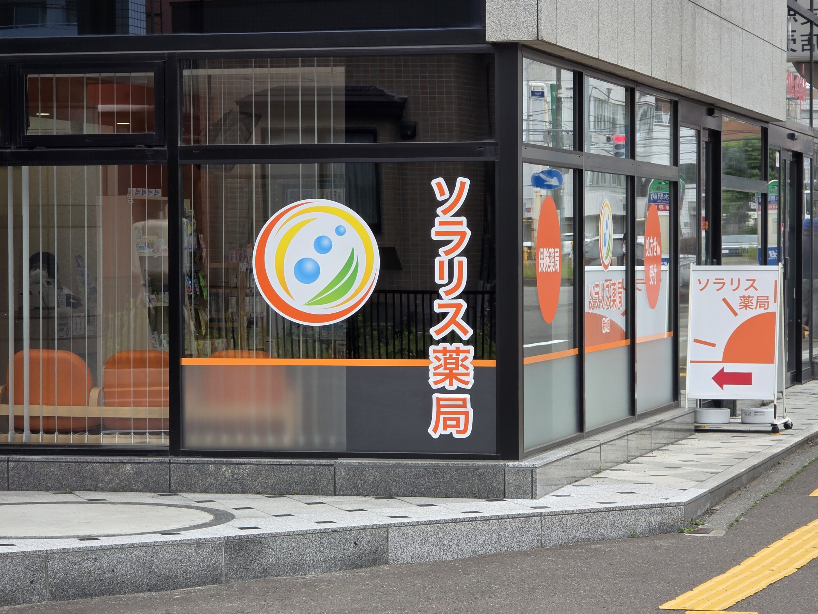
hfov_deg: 16.0
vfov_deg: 12.0
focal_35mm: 123
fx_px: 2907
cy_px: 296
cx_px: 401
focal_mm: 18.6
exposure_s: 1/246
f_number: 3.4
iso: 64
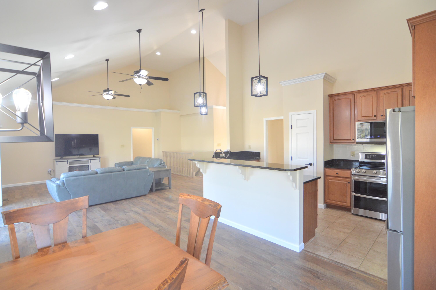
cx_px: 218
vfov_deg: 71.9
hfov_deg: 95.0
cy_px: 145
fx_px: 200
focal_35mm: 16
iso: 400
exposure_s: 1/60
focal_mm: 11
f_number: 4
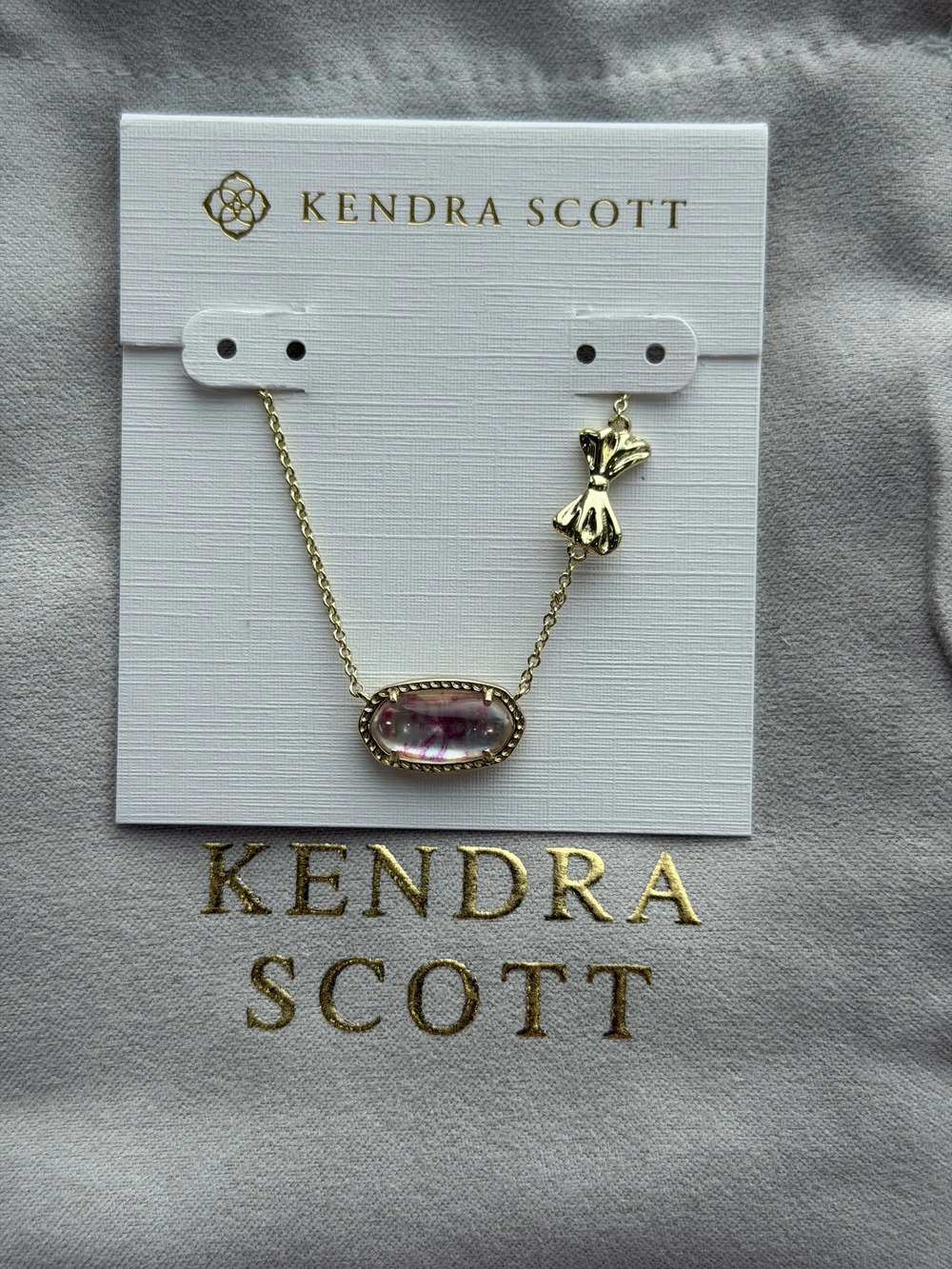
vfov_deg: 39.7
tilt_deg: -79.5
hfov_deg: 30.3
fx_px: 1760
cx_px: 476
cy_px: 634
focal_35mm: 48
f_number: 1.78
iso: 64
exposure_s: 1/418
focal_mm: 6.76
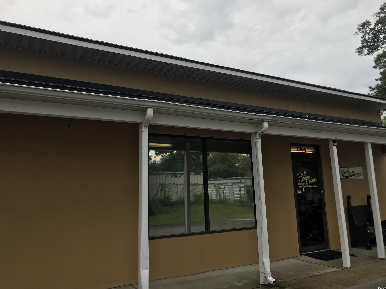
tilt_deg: +10.6
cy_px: 144
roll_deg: +1.1
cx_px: 193
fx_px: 312
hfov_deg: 63.4
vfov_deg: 49.7
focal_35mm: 28
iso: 20
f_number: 1.8
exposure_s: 1/424
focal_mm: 3.99
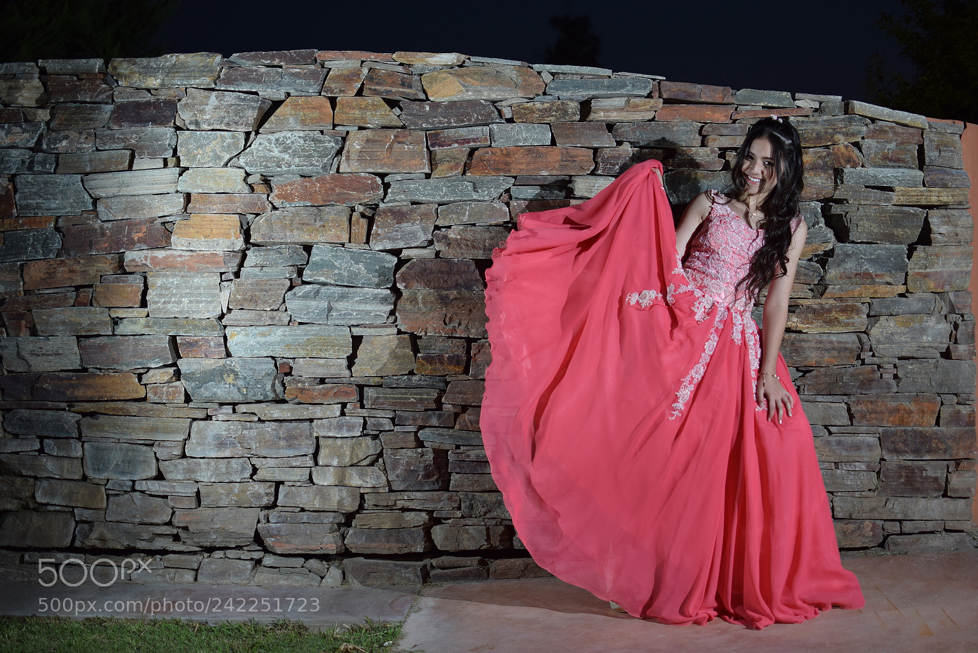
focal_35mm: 52
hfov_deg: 37.8
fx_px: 1427
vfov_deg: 25.8
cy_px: 326
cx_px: 489
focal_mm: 35
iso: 200
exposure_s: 1/100
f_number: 2
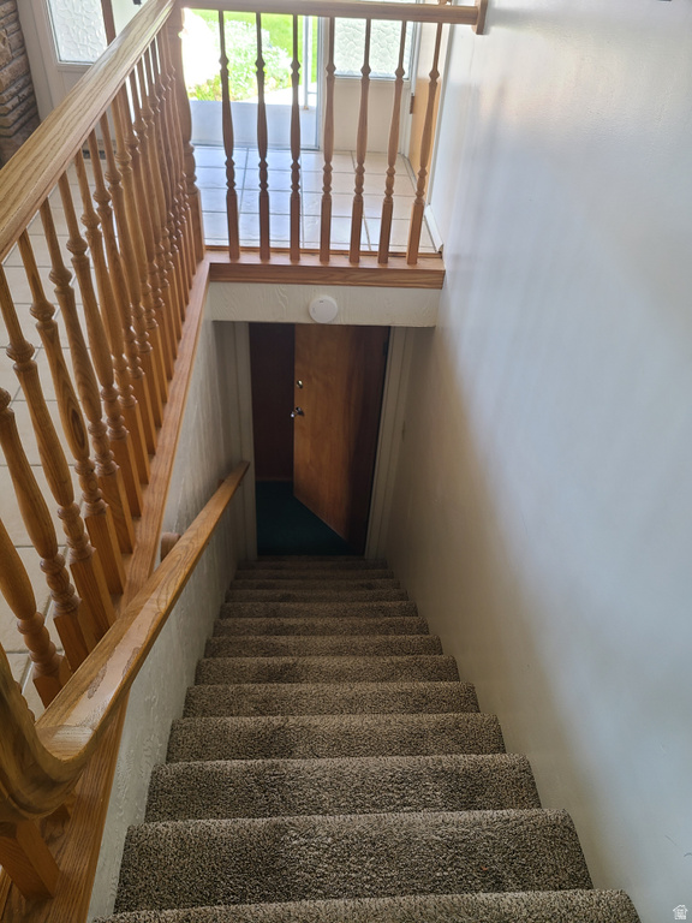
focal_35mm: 26
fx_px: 693
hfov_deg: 53.1
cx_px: 346
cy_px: 462
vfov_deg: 67.3
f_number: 1.8
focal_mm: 5.4
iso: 50
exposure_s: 1/60
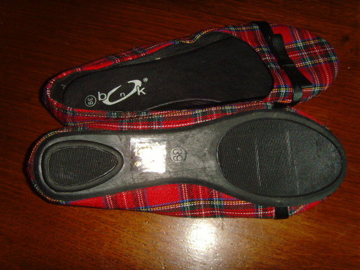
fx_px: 406
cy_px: 135
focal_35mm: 39
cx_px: 180
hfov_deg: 47.9
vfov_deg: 36.8
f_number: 3.5
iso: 200
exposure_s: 1/45
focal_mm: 6.6
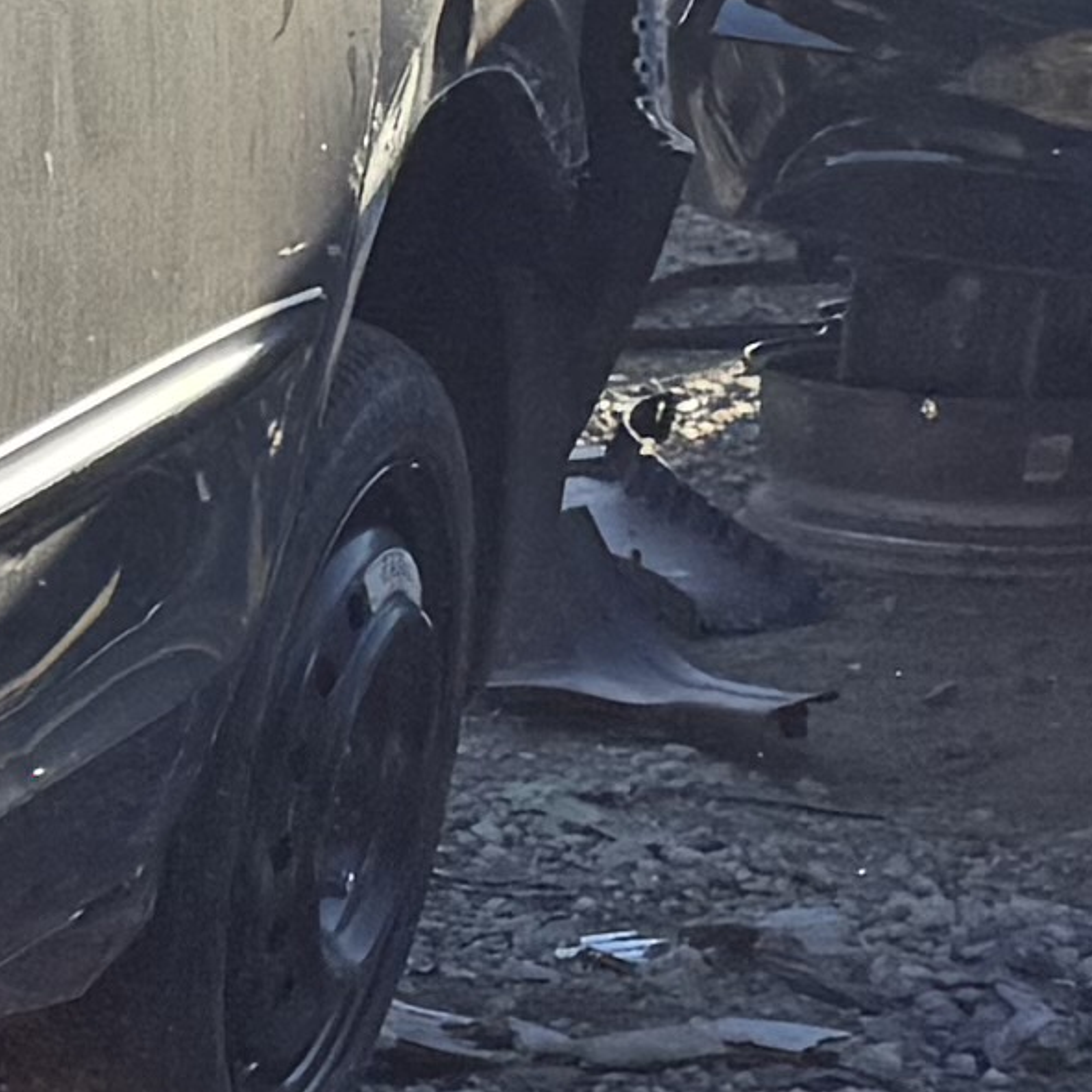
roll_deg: -2.6
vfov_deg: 8.5
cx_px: -2607
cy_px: 837
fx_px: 7317
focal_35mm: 205
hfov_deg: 7.2
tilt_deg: -7.1
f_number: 1.78
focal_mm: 6.76
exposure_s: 1/1689
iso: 80
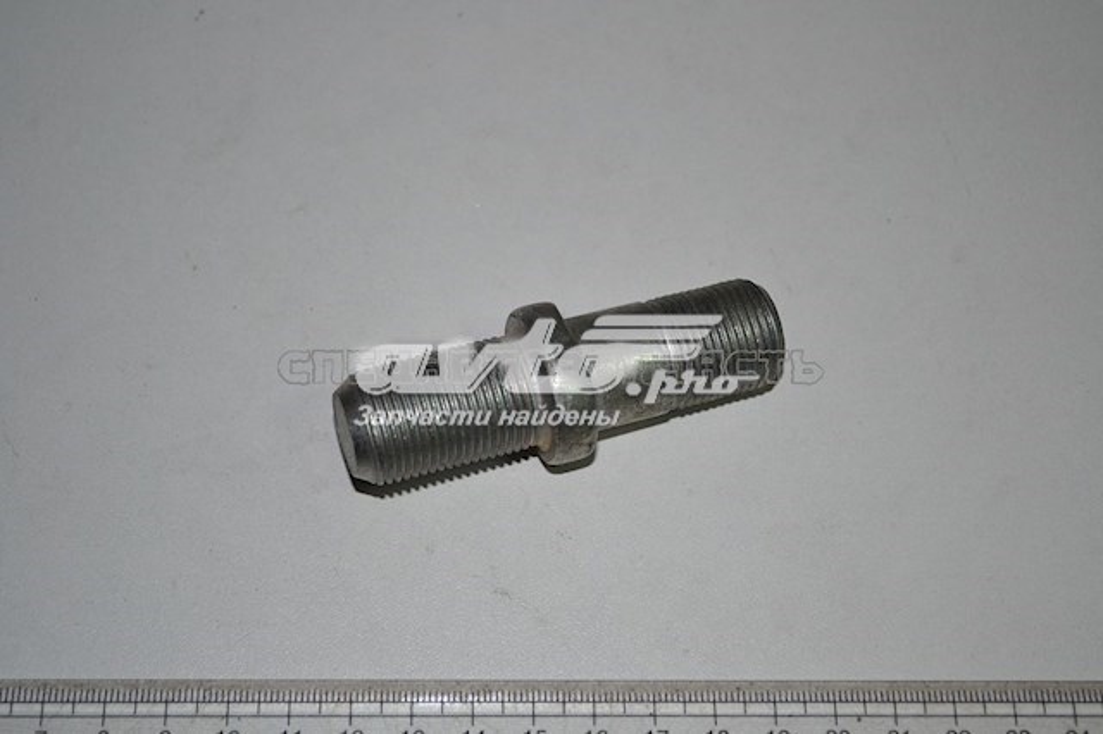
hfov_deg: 31.9
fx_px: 1929
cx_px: 552
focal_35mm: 63
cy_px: 367
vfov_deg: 21.5
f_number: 5.3
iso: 280
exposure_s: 1/60
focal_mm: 42
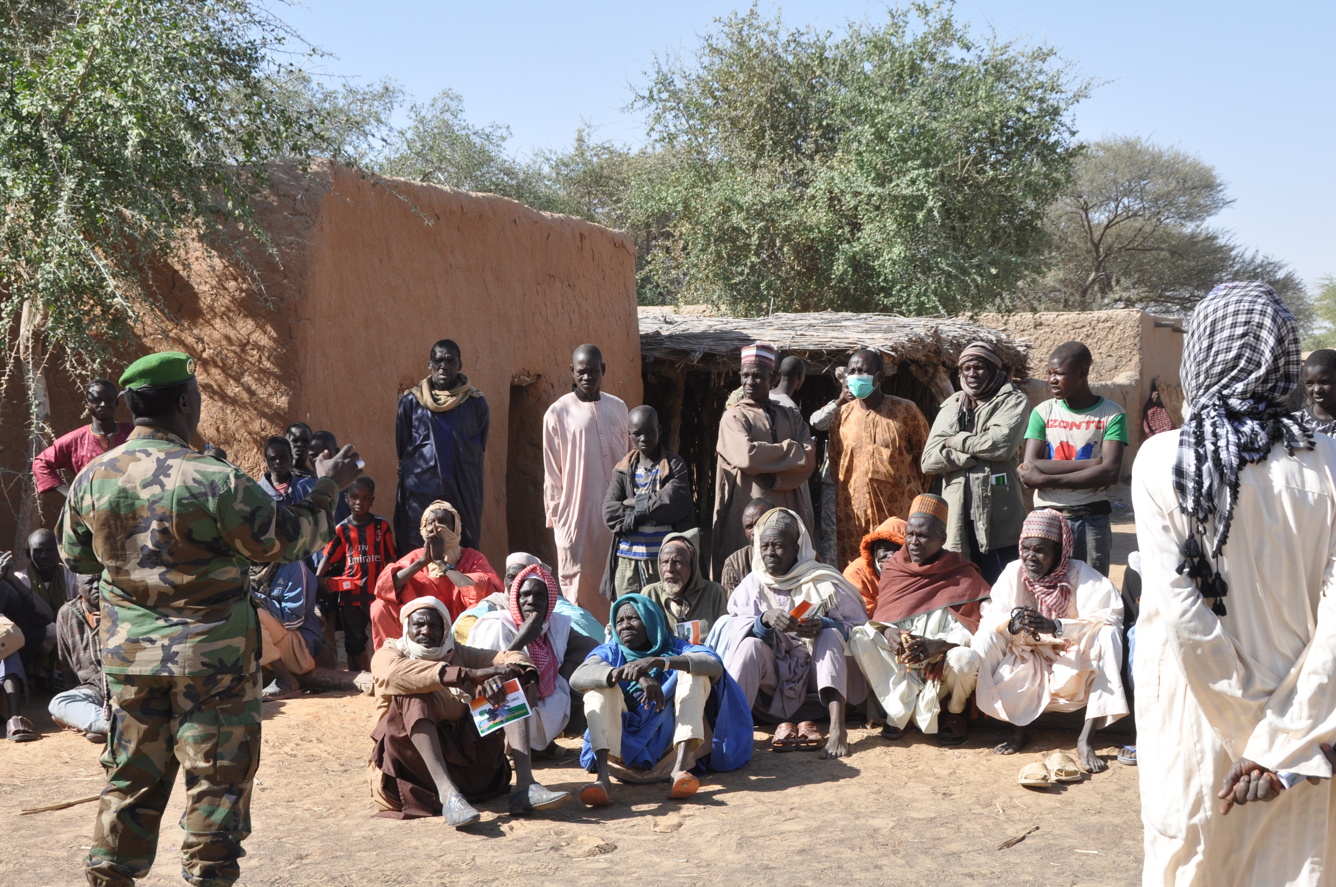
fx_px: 2261
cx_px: 655
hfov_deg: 32.9
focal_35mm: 61
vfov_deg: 22.2
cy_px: 468
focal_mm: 34
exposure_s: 1/320
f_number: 9
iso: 200
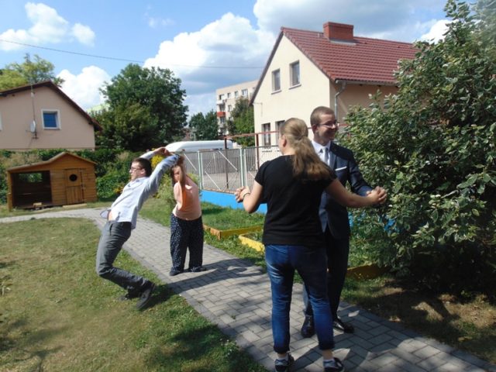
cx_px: 248
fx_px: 358
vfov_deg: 54.9
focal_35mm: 25
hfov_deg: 69.4
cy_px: 186
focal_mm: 4.5
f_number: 7.7
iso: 80
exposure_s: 1/200
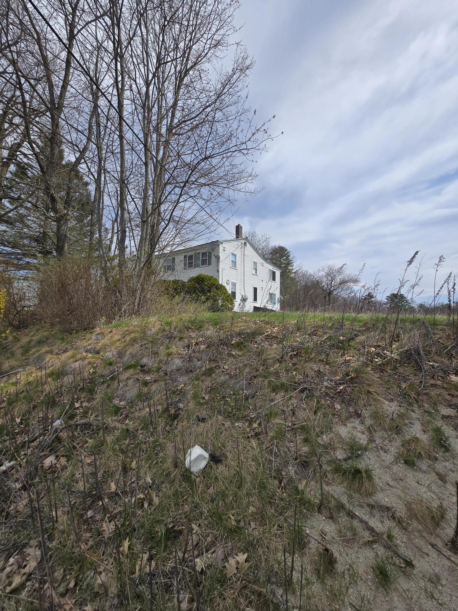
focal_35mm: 13
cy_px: 306
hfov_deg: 89.9
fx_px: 229
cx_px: 229
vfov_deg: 106.2
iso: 25
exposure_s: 1/1668
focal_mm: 1.7
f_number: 2.2
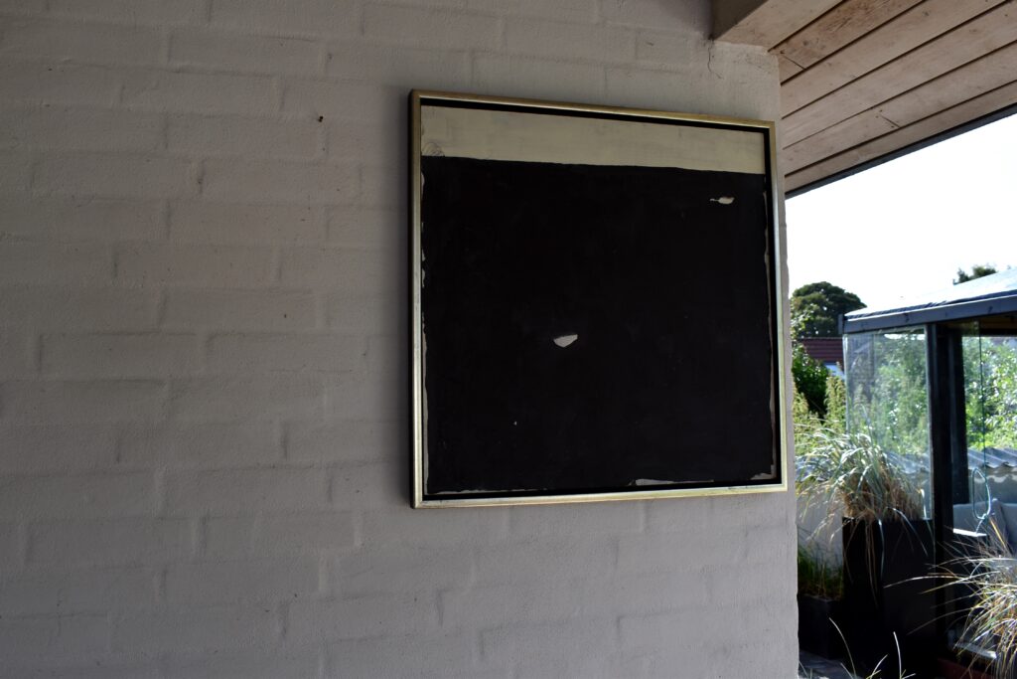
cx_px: 508
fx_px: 890
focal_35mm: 32
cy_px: 340
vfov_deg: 41.7
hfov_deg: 59.5
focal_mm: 21
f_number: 8
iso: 200
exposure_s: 1/250
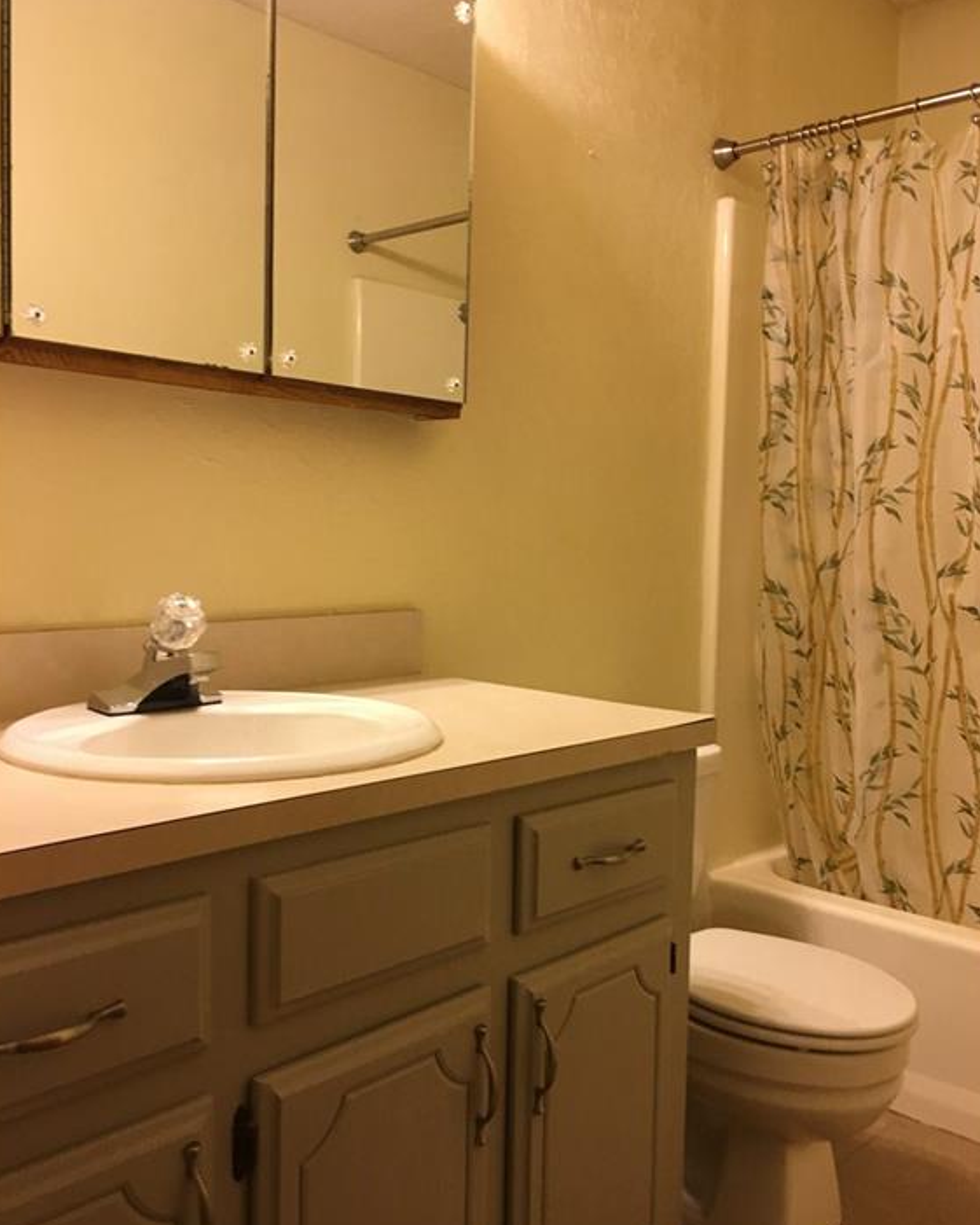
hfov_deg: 47.1
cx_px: 491
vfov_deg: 57.2
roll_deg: -1.8
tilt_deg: -5.3
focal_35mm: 31
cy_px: 634
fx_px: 1124
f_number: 2.2
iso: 80
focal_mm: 4.15
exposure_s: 1/30
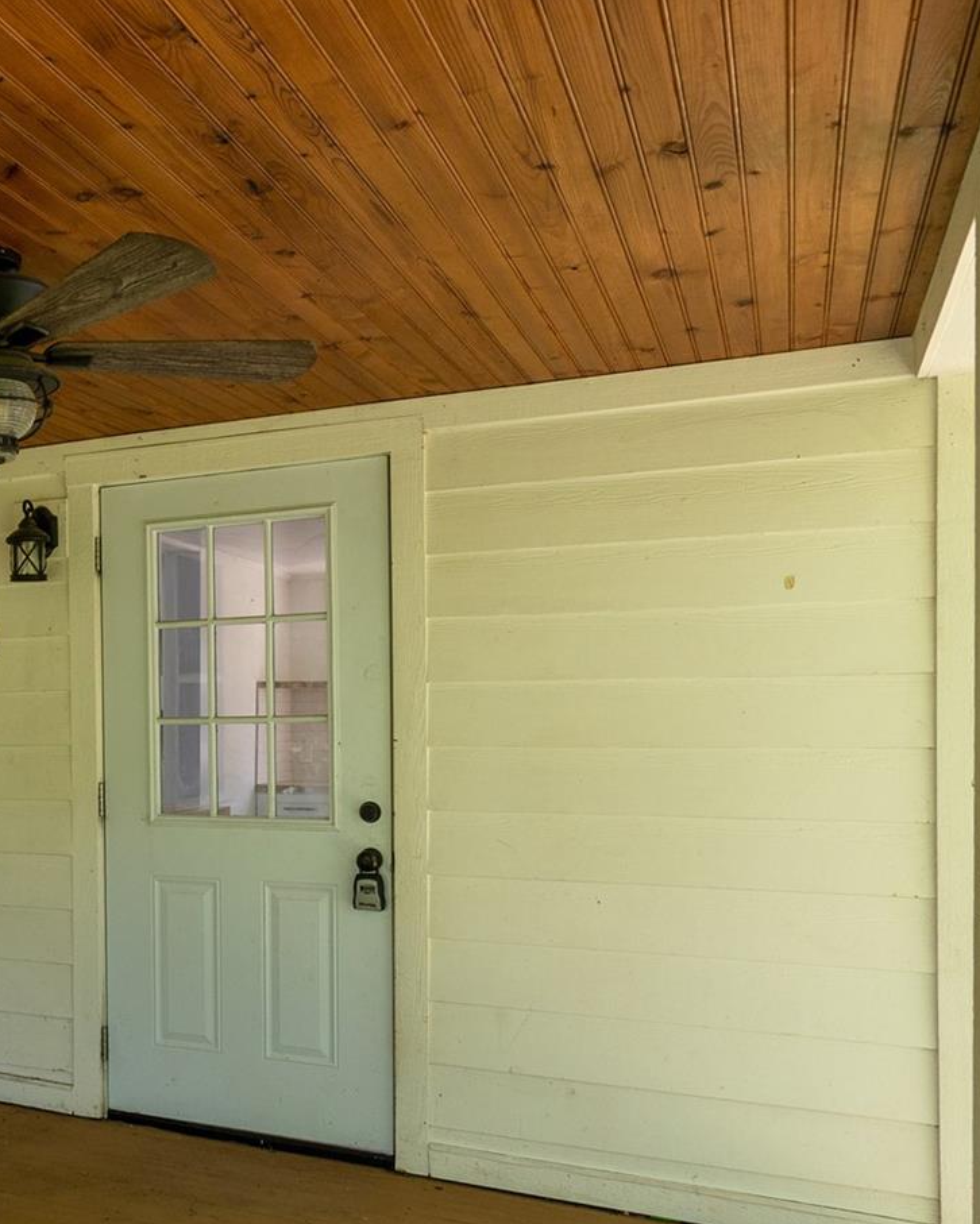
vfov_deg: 49.6
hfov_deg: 34.9
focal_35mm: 36
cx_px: -116
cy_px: 785
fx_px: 1305
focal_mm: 17
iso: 320
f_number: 7.1
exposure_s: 1/200
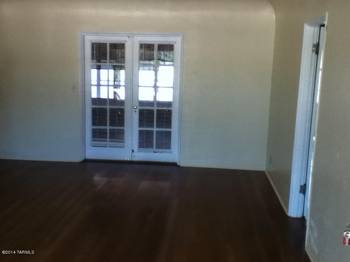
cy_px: 131
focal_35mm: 32
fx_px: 324
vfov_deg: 44.2
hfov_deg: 56.8
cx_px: 175
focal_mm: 3.85
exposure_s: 1/60
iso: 125
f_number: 2.4
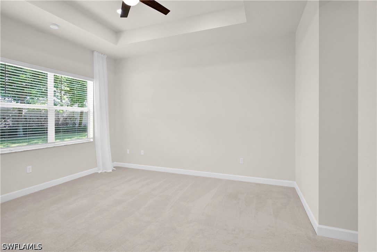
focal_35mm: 18
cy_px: 126
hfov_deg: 90.0
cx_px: 188
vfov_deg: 67.4
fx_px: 188
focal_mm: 12
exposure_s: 1/30
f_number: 3.5
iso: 100
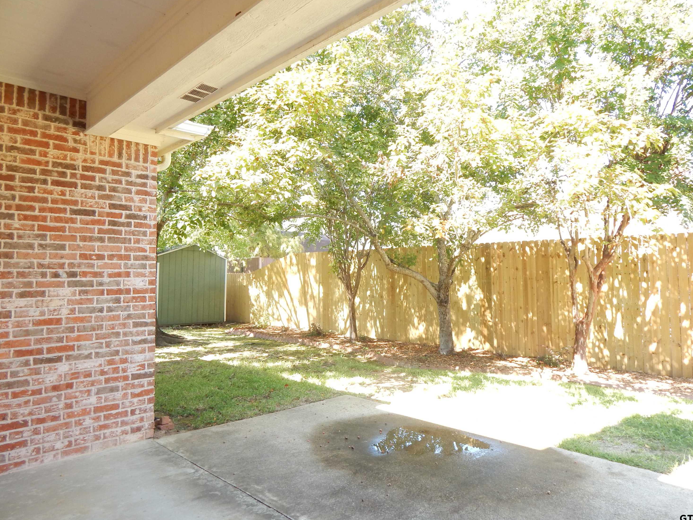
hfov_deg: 73.9
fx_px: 460
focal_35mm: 23
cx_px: 355
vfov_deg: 58.9
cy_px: 250
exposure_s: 1/80
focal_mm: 4
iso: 125
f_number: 3
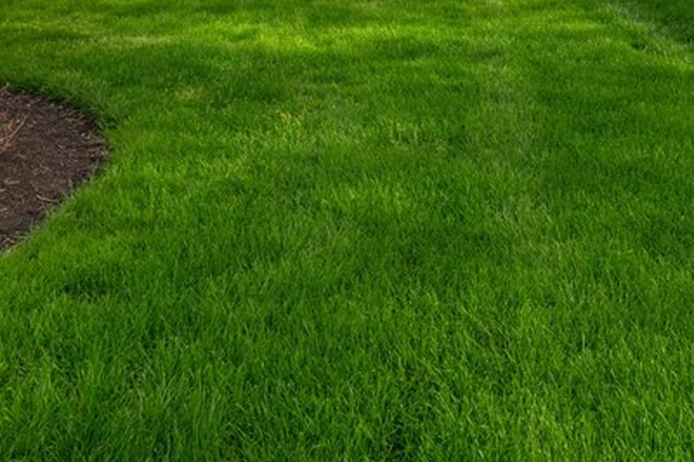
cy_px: -65
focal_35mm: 38
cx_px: 303
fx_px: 732
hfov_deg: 50.6
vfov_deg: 30.7
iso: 100
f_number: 9
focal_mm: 14
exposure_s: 1/160
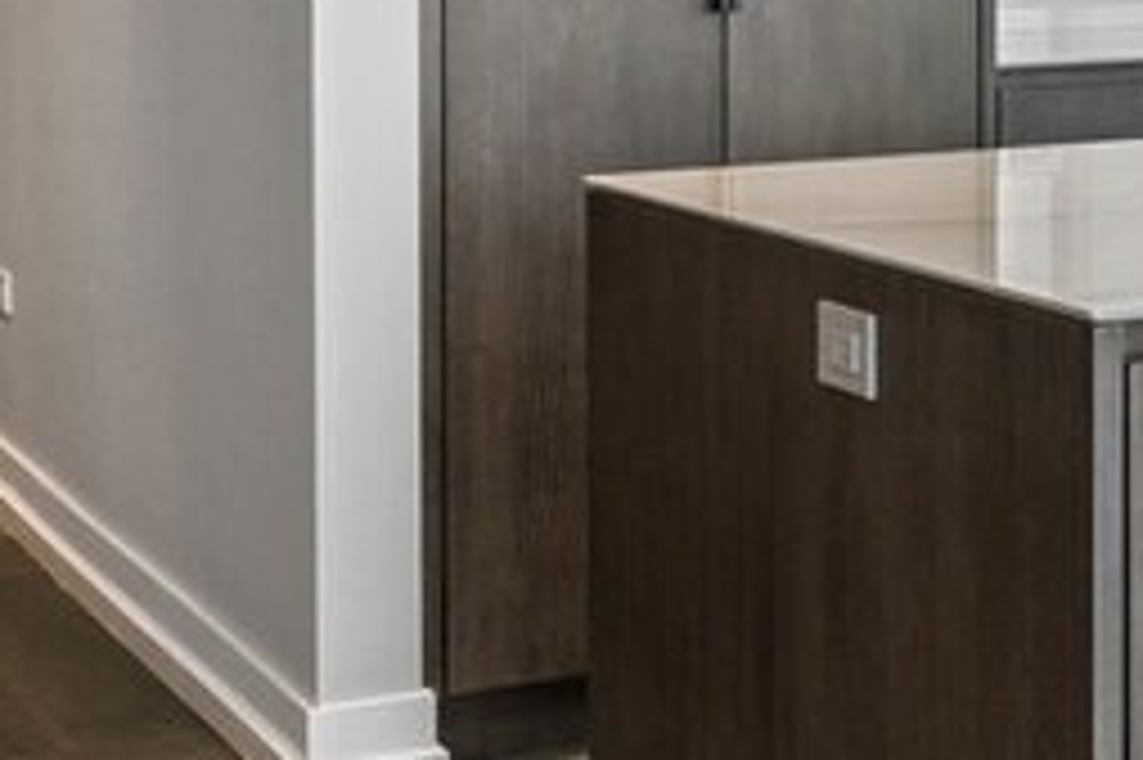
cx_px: 1827
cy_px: -157
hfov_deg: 17.5
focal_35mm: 102
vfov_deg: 13.1
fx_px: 3236
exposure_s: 1/160
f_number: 8
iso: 320
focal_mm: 16
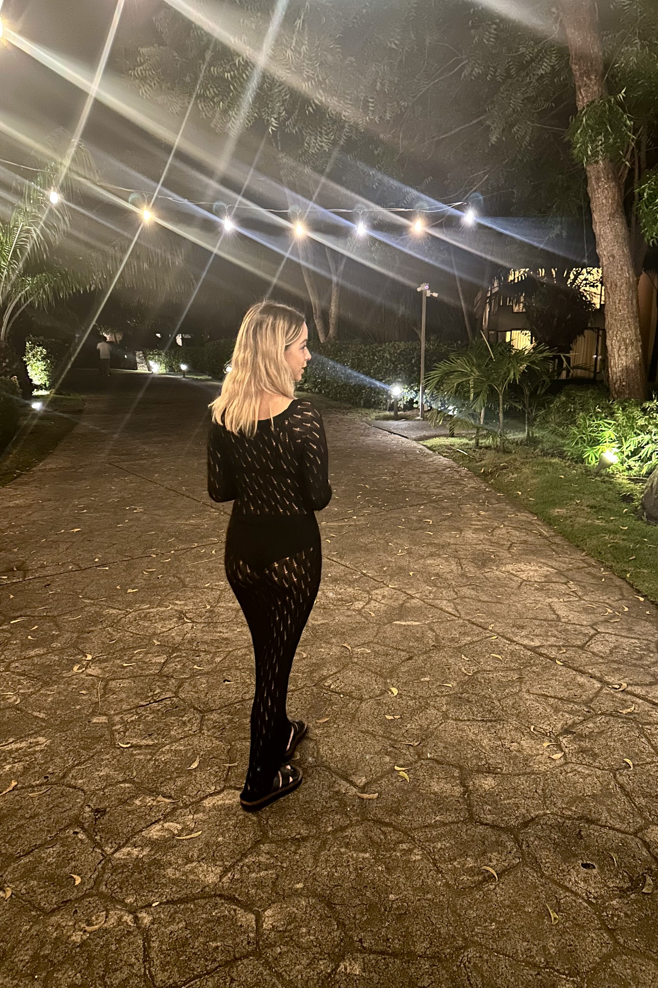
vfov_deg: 71.5
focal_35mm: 25
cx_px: 367
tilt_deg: -11.9
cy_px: 494
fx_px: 685
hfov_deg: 51.2
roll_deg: -1.1
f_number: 1.78
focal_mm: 6.86
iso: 1600
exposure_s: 1/24
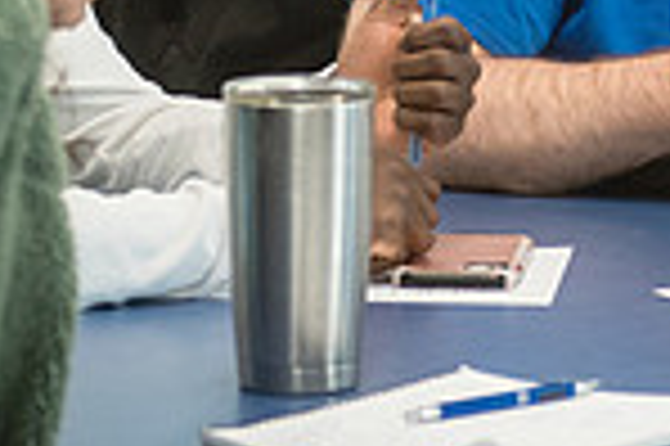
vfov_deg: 4.3
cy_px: -232
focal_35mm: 316
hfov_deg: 6.5
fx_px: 5875
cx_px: 751
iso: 2500
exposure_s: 1/160
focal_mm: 80
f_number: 4
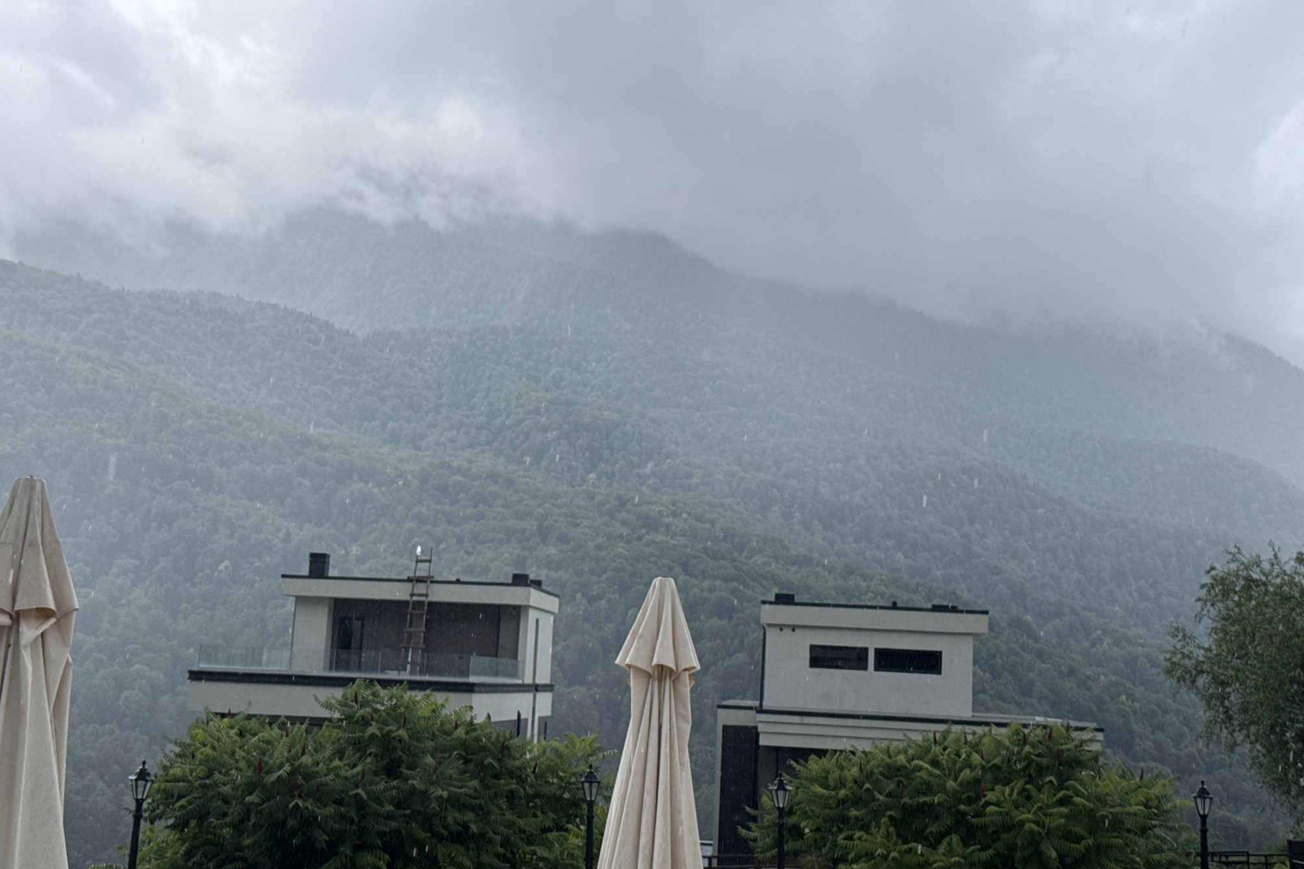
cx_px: 652
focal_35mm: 50
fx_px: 1811
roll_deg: -1.7
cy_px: 428
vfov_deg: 27.0
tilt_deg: +8.6
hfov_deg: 39.6
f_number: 1.78
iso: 64
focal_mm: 6.76
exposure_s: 1/913
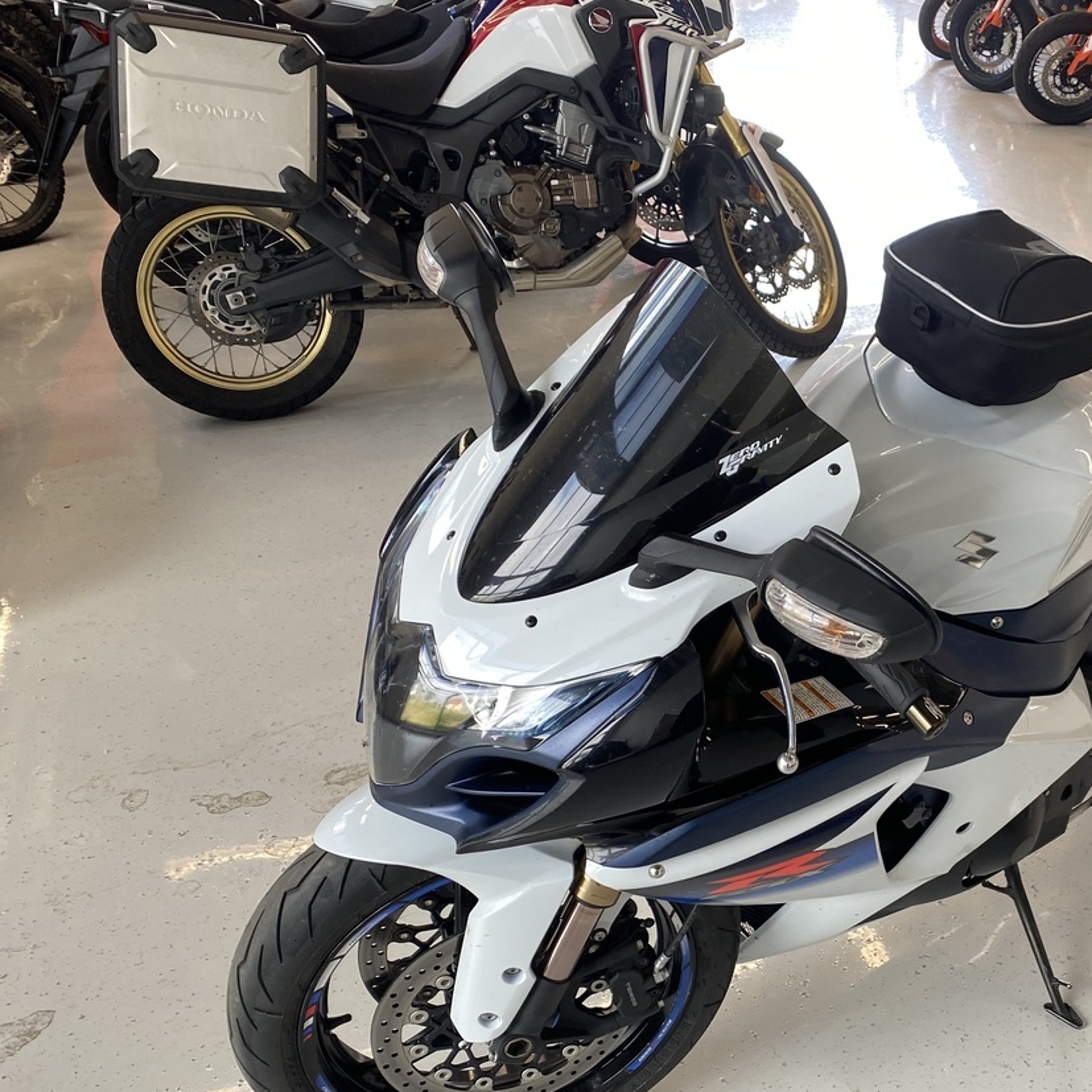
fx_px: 1428
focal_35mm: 40
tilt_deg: -30.8
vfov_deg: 41.7
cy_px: 656
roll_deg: +0.6
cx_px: 836
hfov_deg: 40.5
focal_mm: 4.25
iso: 50
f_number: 1.8
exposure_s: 1/100
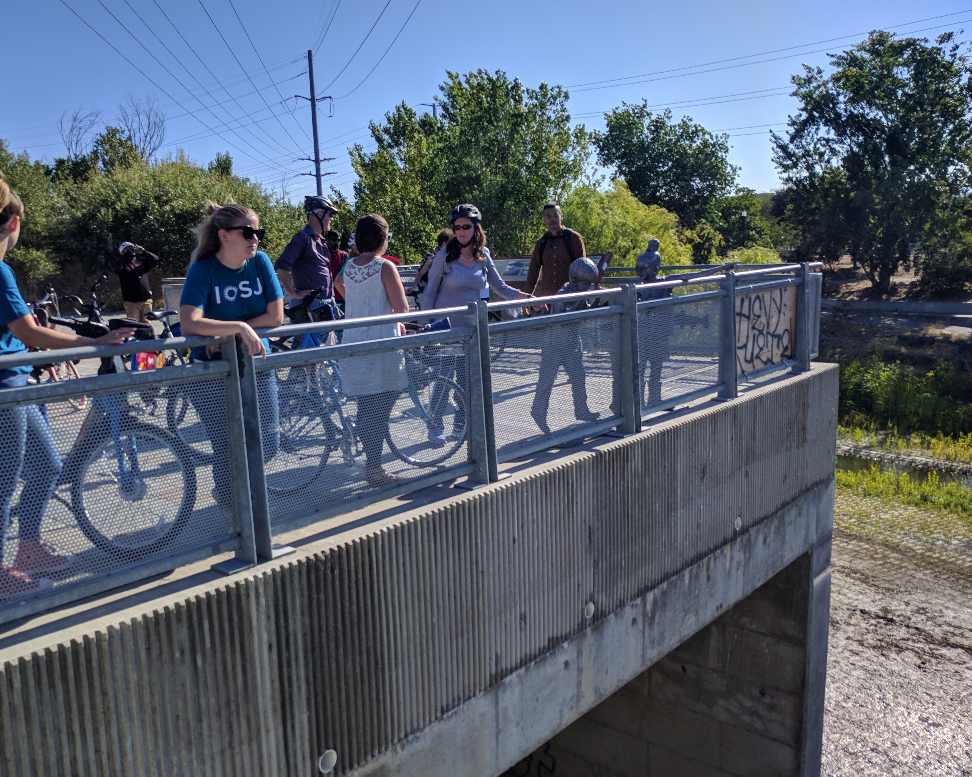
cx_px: 389
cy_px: 426
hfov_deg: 56.7
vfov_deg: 47.1
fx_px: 892
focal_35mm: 31
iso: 60
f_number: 2
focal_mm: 4.67
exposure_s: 1/2841
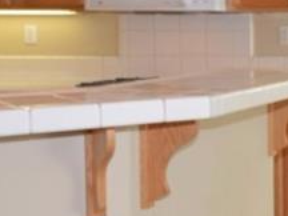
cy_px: 22
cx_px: 635
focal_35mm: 100
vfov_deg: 14.6
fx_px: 832
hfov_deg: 14.7
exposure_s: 1/80
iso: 200
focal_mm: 10
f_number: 4.5
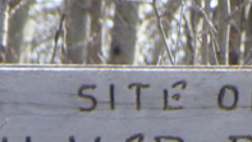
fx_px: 15977
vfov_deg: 0.5
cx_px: 284
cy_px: 159
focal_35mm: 2390
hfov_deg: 0.9
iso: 160
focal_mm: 86
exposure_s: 1/125
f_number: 6.4
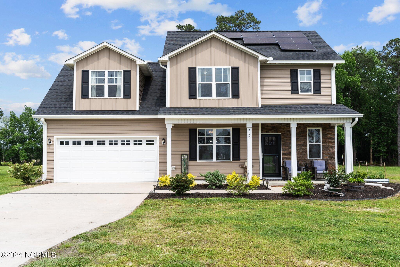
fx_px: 367
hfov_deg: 57.2
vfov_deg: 40.0
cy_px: 134
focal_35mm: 33
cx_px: 200
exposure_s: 1/1000
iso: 125
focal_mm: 22
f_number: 5
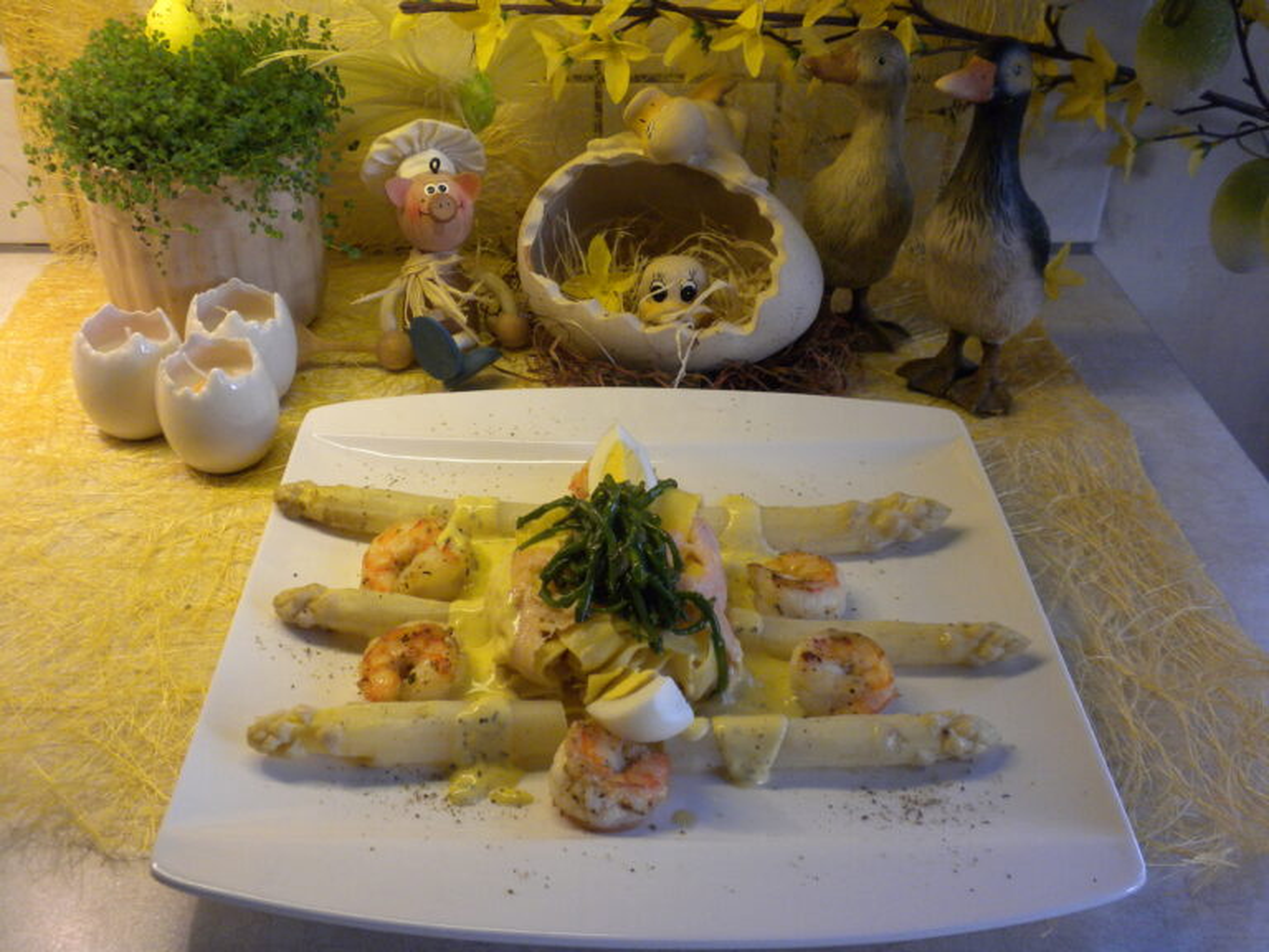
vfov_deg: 38.7
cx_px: 634
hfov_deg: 50.1
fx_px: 1356
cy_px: 476
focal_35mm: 37
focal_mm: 6.6
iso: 331
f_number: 3.5
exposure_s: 1/71.3
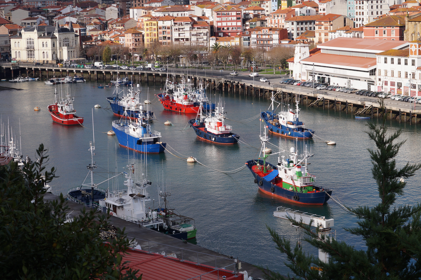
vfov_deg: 18.2
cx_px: 210
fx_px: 877
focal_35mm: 75
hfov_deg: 27.0
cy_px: 140
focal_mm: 50
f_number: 6.3
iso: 100
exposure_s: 1/400
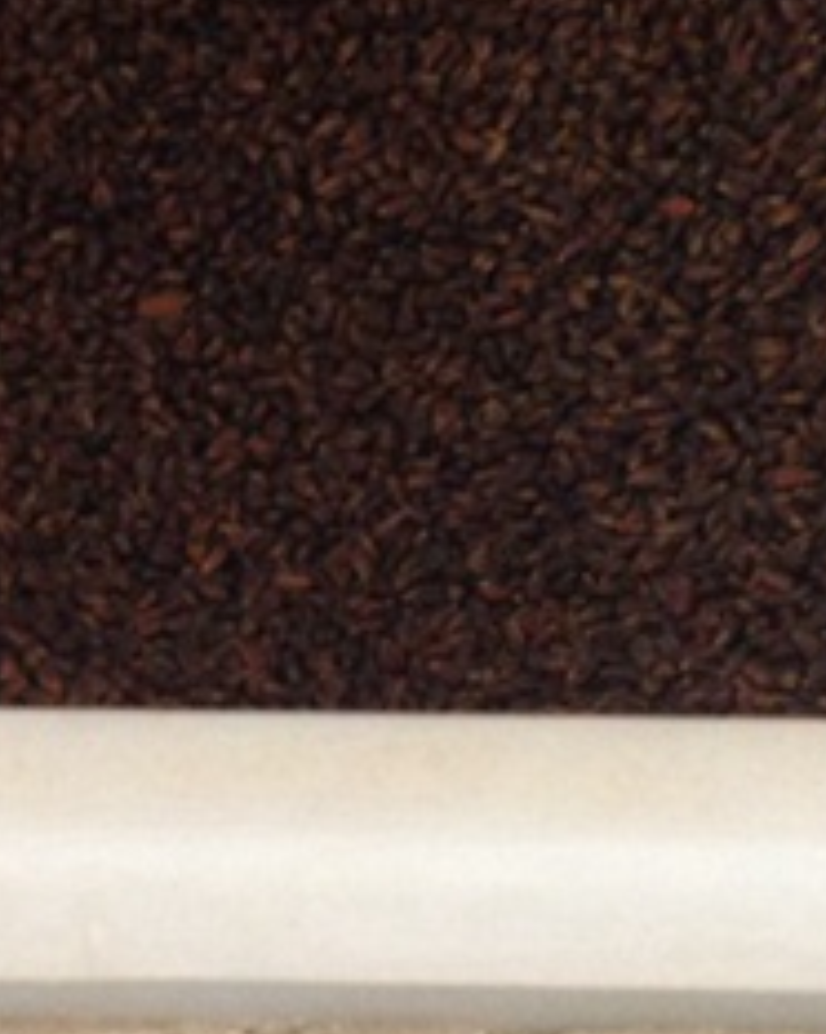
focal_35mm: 83
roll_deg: -5.0
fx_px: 2540
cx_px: 444
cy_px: 608
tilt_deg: -39.7
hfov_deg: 18.5
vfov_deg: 23.0
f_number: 2.4
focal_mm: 4.12
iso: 160
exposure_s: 1/20
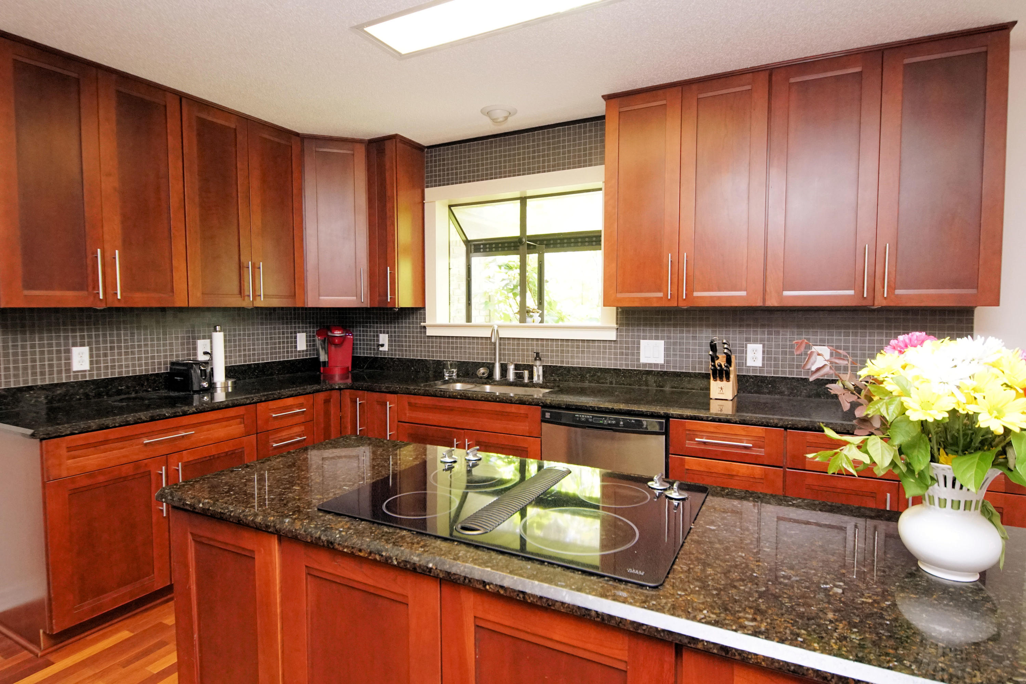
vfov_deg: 67.4
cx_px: 513
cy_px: 342
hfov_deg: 90.0
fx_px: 513
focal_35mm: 18
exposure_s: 1/160
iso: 3200
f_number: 4.5
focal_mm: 12
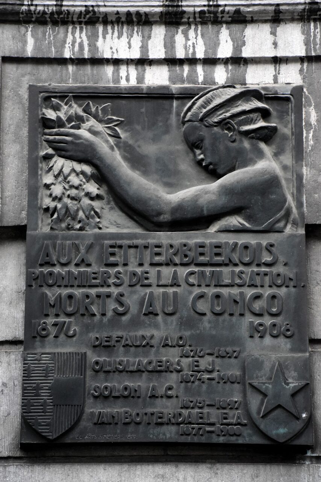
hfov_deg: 11.4
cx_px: 160
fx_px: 1604
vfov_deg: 17.1
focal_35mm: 120
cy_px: 241
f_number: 5.3
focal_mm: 80
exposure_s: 1/250
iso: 2500
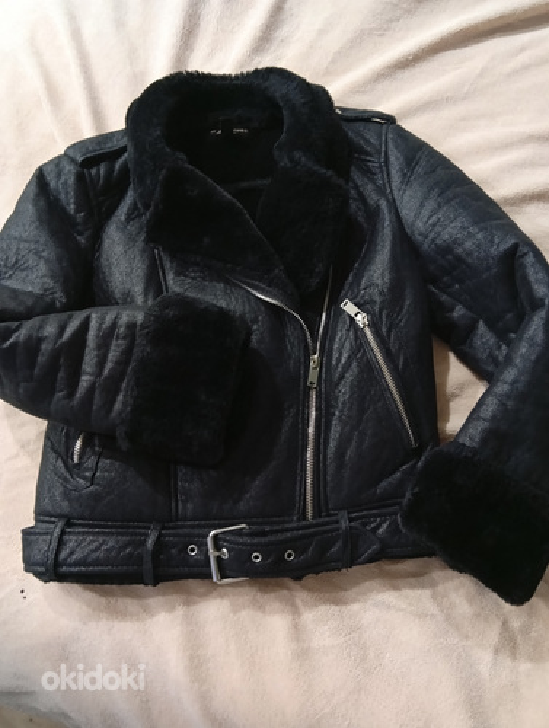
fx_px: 548
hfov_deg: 53.2
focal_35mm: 26
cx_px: 274
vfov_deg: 67.2
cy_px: 364
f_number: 1.8
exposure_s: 1/20
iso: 1301
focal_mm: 3.96
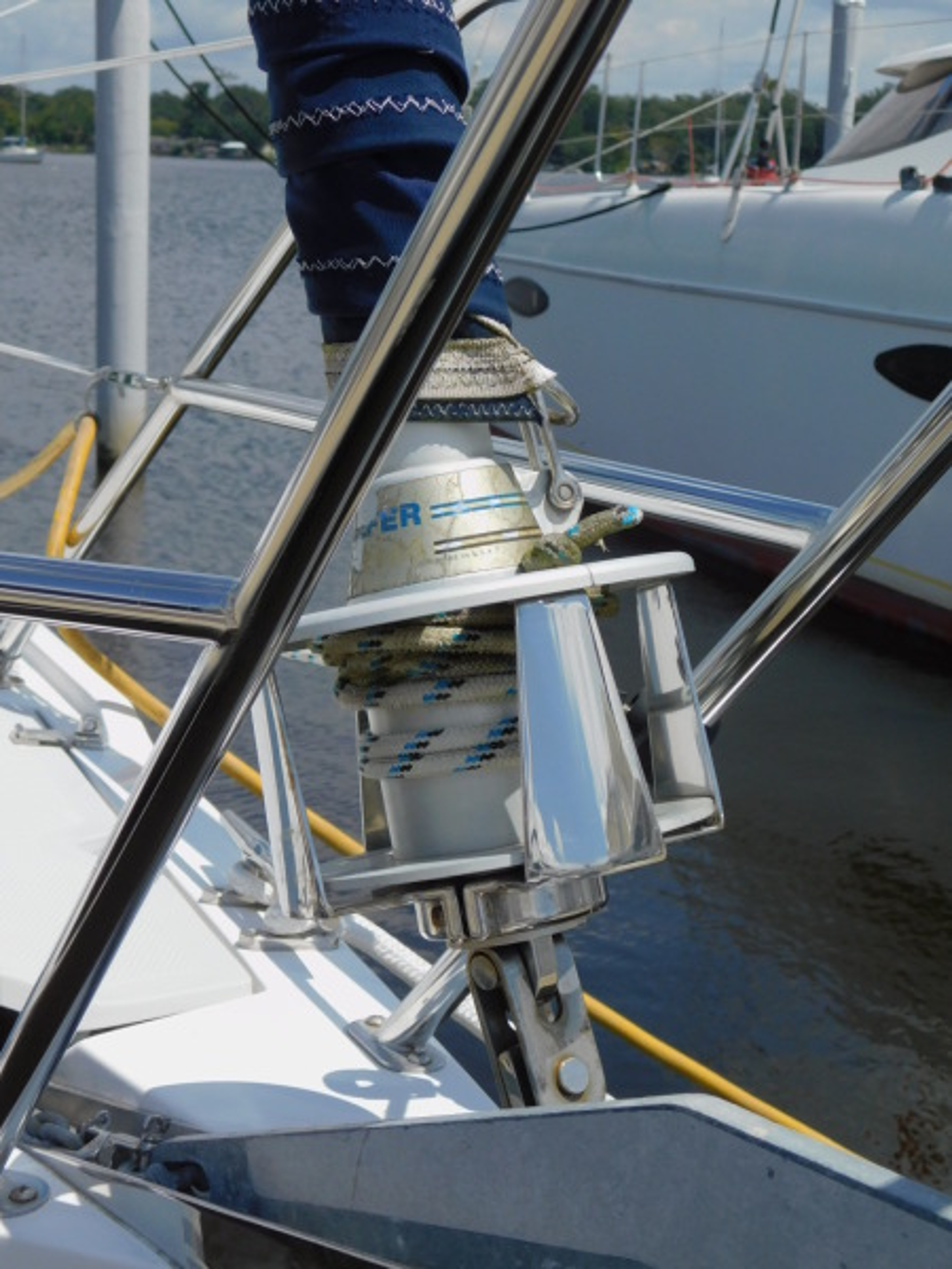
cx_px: 476
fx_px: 2163
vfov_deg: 32.7
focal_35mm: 59
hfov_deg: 24.8
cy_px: 634
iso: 125
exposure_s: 1/400
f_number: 8
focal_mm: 10.4
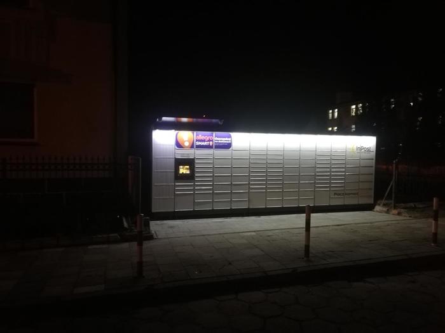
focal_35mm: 26
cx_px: 222
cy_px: 166
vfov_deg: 53.1
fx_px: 334
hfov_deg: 67.3
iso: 640
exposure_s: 1/16.7
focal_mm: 3.81
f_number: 2.2
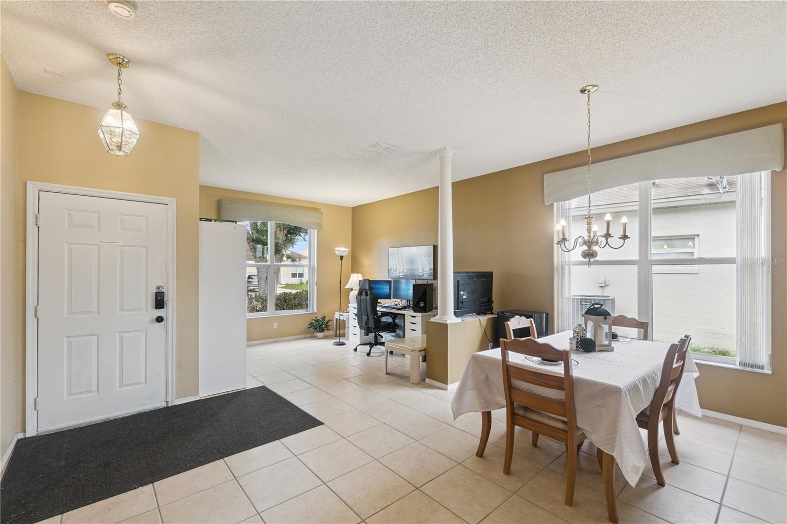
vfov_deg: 77.3
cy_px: 262
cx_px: 394
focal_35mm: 15
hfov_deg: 100.4
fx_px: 328
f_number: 8
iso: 400
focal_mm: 10
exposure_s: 1/30
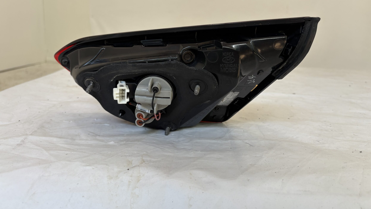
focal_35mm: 29
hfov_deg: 66.1
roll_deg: -2.3
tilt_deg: -11.4
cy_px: 84
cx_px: 185
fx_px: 285
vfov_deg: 40.0
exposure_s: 1/126
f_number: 1.6
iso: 32
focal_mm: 5.96
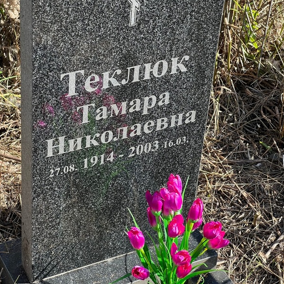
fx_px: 854
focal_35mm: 92
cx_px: 129
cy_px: 141
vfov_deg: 18.9
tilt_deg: -36.3
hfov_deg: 18.9
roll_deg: -1.4
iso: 25
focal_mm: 9
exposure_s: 1/121
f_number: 2.8
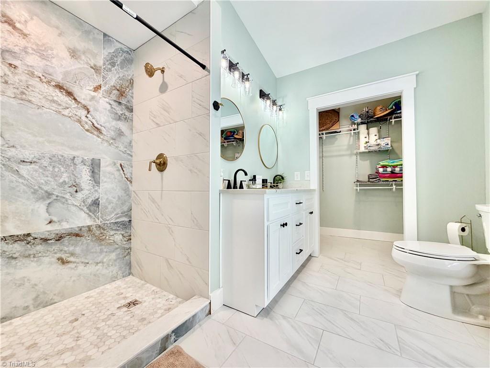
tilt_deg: +1.9
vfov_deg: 85.7
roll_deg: +0.9
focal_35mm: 14
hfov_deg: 102.1
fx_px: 198
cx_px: 245
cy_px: 184
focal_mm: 2.22
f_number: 2.2
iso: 125
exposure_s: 1/120
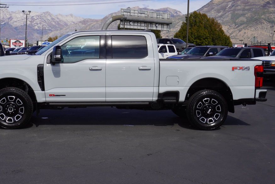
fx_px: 417
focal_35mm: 55
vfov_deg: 24.8
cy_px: 91
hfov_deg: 36.4
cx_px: 116
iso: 100
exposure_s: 1/200
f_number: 11
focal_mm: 31
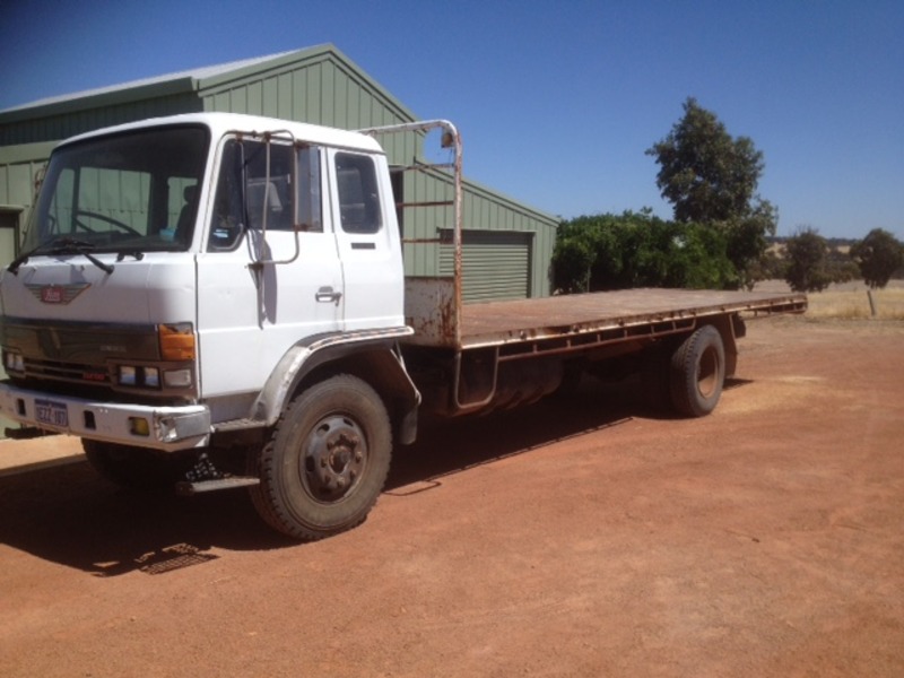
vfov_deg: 40.7
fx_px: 914
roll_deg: -3.1
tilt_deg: -10.6
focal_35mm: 35
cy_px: 339
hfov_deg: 52.6
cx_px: 452
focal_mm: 4.28
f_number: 2.4
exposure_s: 1/2513
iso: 50
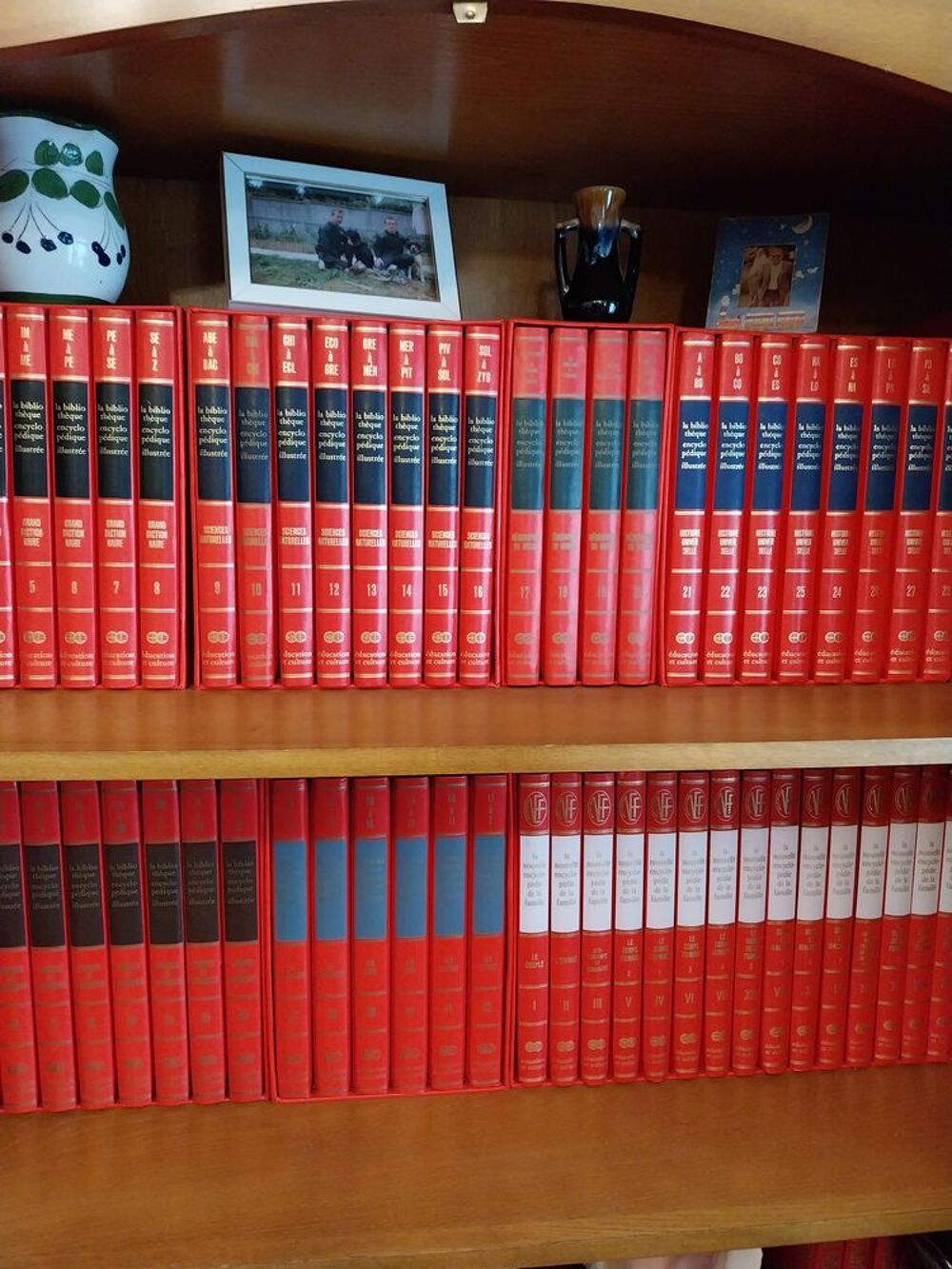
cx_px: 476
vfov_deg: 67.3
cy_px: 634
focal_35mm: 26
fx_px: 953
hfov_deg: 53.1
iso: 640
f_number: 1.8
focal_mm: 4
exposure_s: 1/25
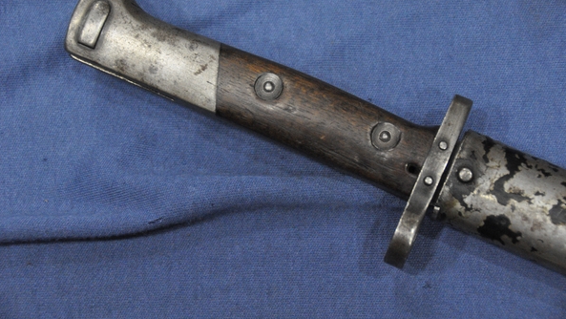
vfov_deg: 9.6
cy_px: 134
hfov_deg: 16.9
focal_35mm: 127
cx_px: 282
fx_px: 1907
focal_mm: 80
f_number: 5
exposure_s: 1/60
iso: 3200
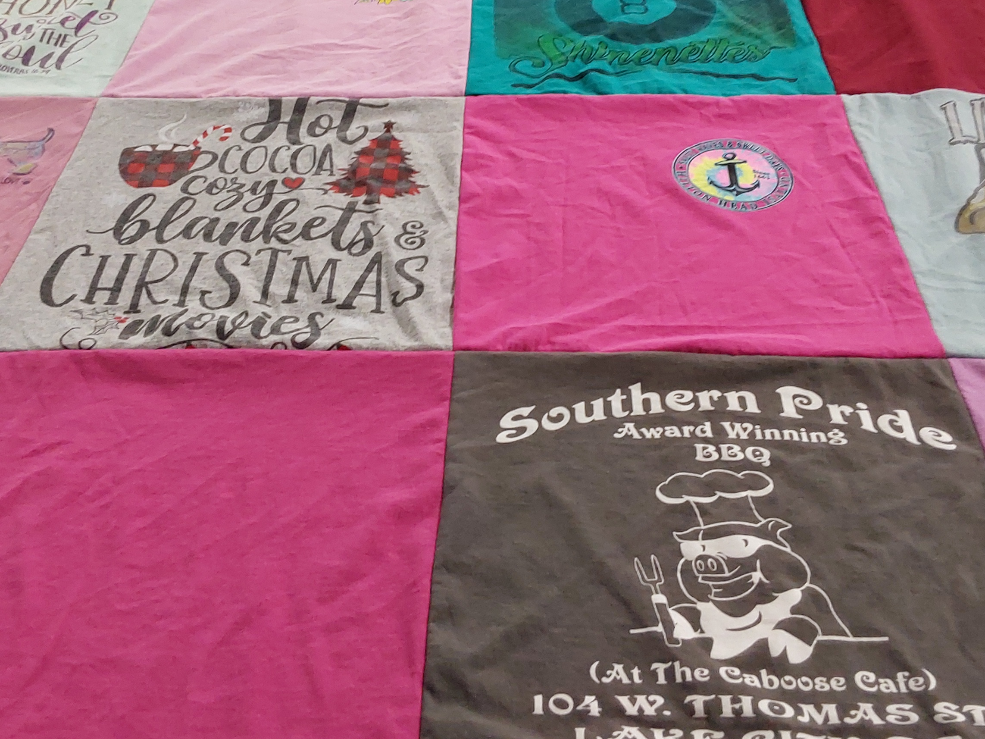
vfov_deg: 35.7
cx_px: 469
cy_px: 258
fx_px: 1138
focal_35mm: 40
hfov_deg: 46.8
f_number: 1.9
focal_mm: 2.91
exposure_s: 1/60
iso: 125
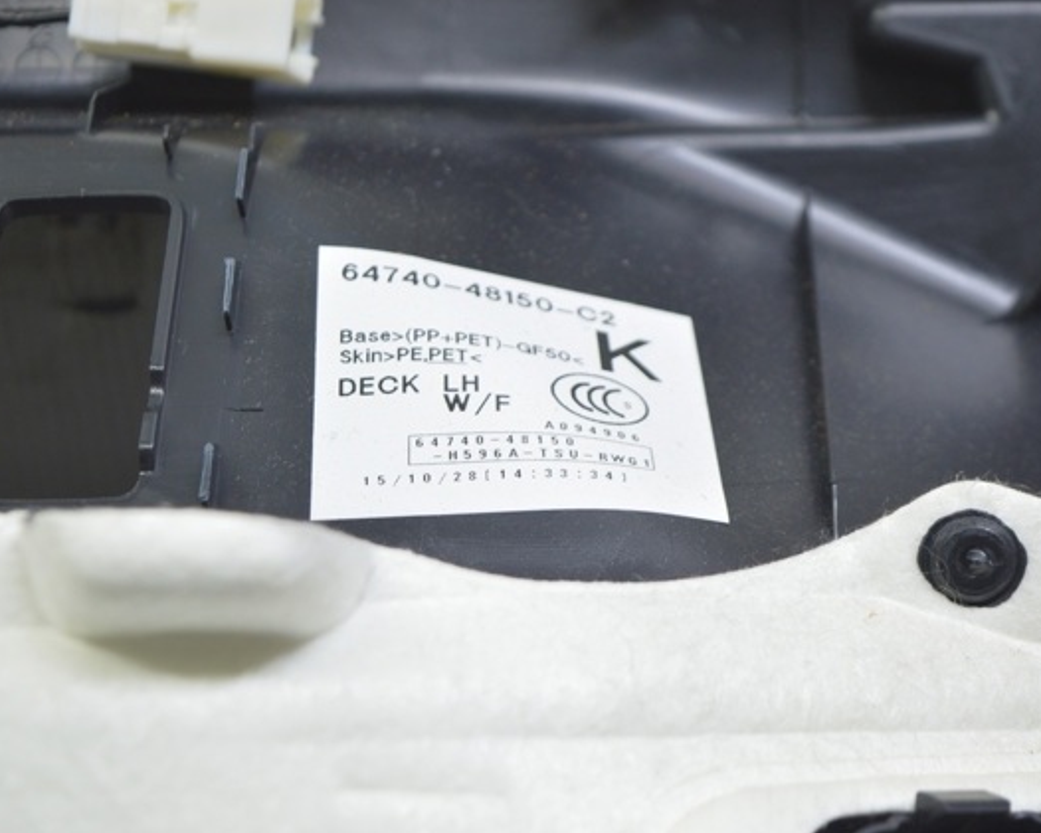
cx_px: 485
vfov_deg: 17.3
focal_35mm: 89
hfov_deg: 21.5
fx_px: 2743
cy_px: 416
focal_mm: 52
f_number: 5.6
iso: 400
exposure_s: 1/20
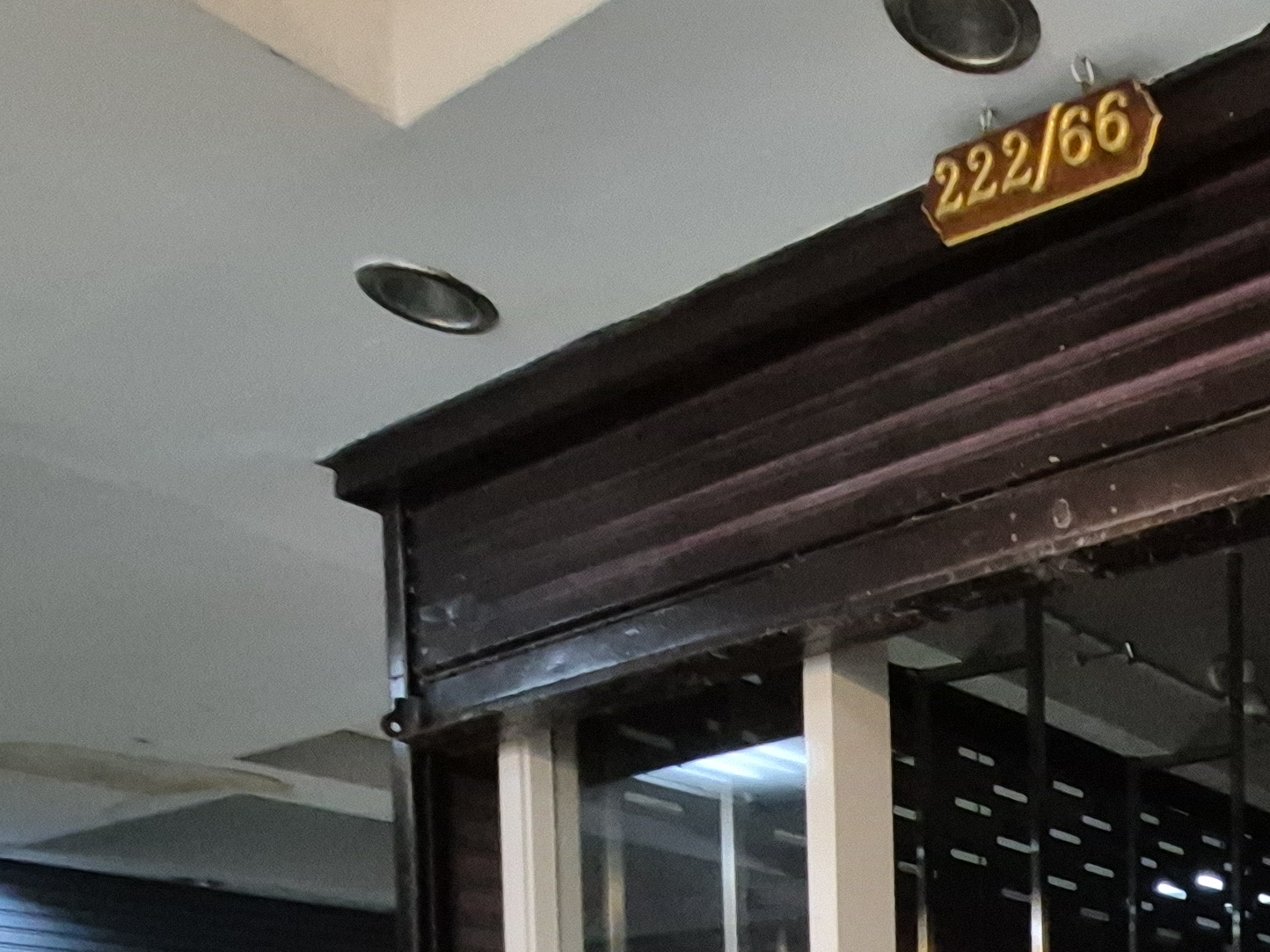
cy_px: 1277
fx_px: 1321
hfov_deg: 39.9
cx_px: 1449
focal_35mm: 36
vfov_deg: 30.2
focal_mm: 1.74
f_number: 2.2
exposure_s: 1/50
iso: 1600
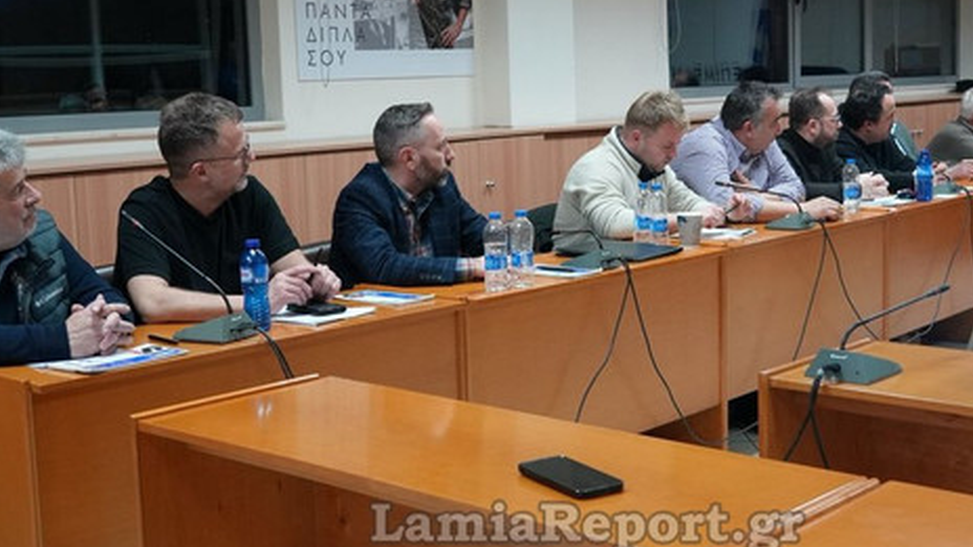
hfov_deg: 39.7
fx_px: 1342
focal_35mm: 52
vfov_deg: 23.0
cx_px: 587
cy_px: 238
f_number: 4
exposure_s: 1/160
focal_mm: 24
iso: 2500
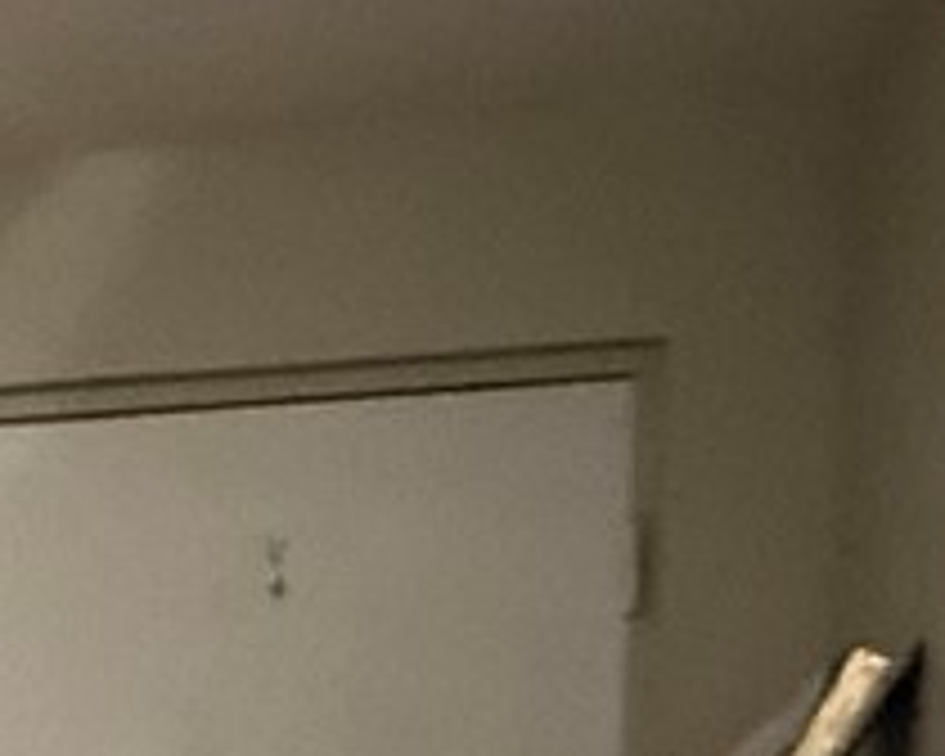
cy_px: 1040
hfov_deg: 14.5
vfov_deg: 14.1
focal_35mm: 104
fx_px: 2909
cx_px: -1084
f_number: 2.2
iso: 1250
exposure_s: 1/40
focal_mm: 2.22
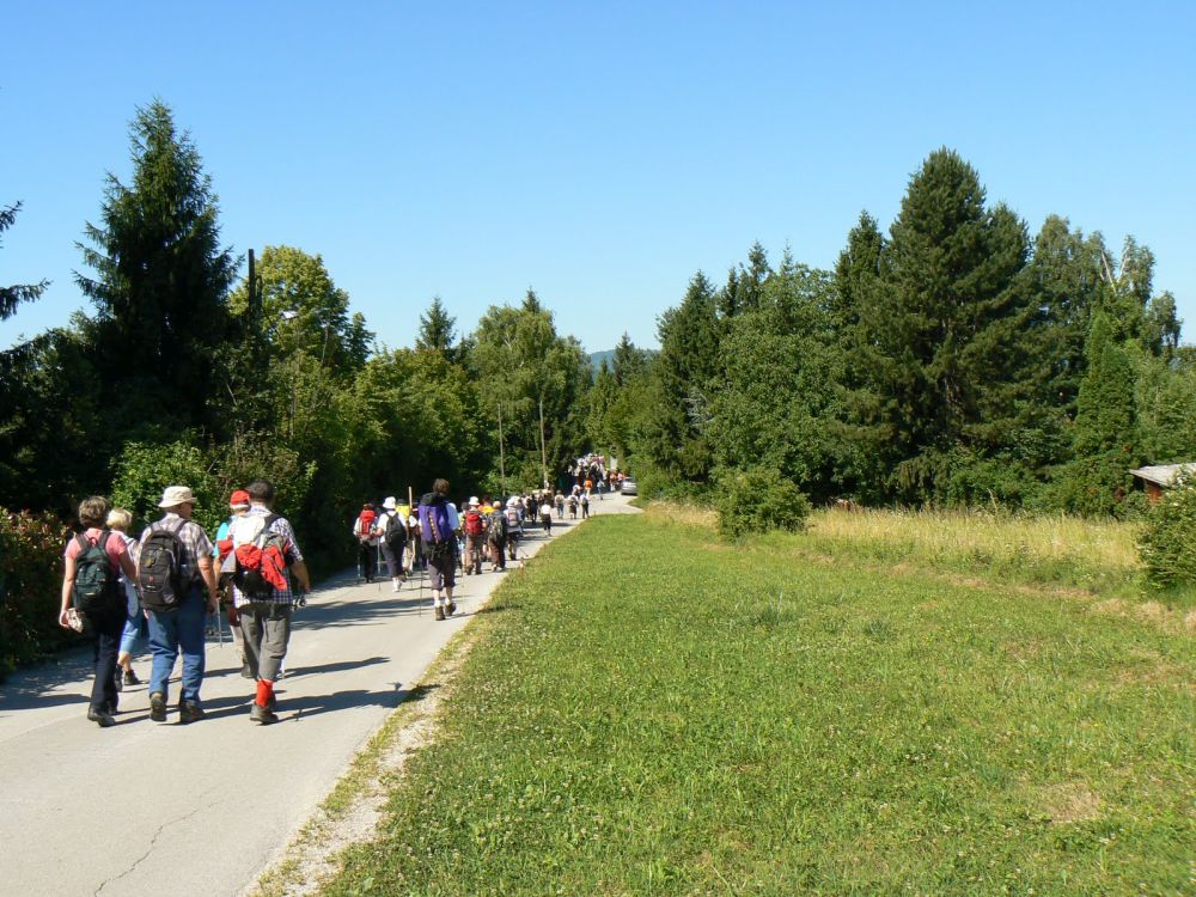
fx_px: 1244
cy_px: 448
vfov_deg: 39.7
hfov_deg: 51.4
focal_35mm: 36
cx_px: 598
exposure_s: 1/250
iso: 80
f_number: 5.6
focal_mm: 6
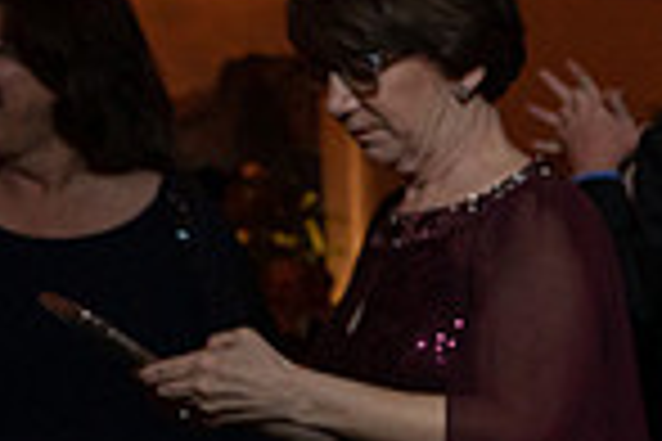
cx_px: 1304
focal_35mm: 110
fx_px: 2023
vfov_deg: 12.2
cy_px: 499
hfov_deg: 15.2
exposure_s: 1/200
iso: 2000
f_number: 4
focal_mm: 27
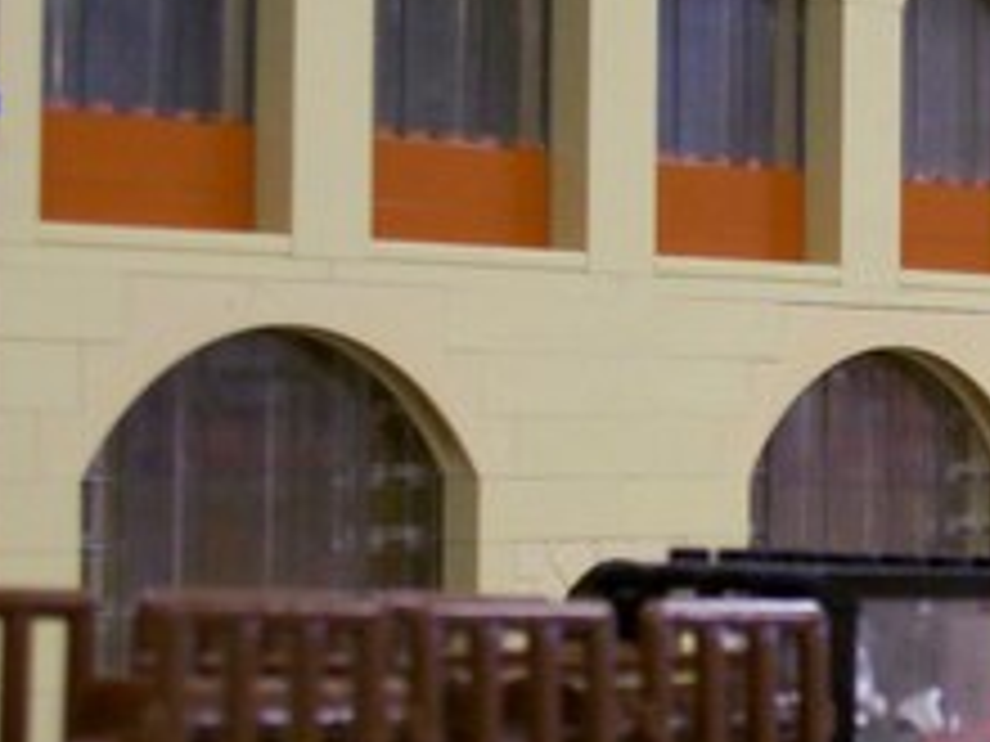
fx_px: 4404
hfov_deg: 12.5
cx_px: 1264
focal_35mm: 154
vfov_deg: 9.6
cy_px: 324
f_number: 3.2
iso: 160
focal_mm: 8.7
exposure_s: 1/8
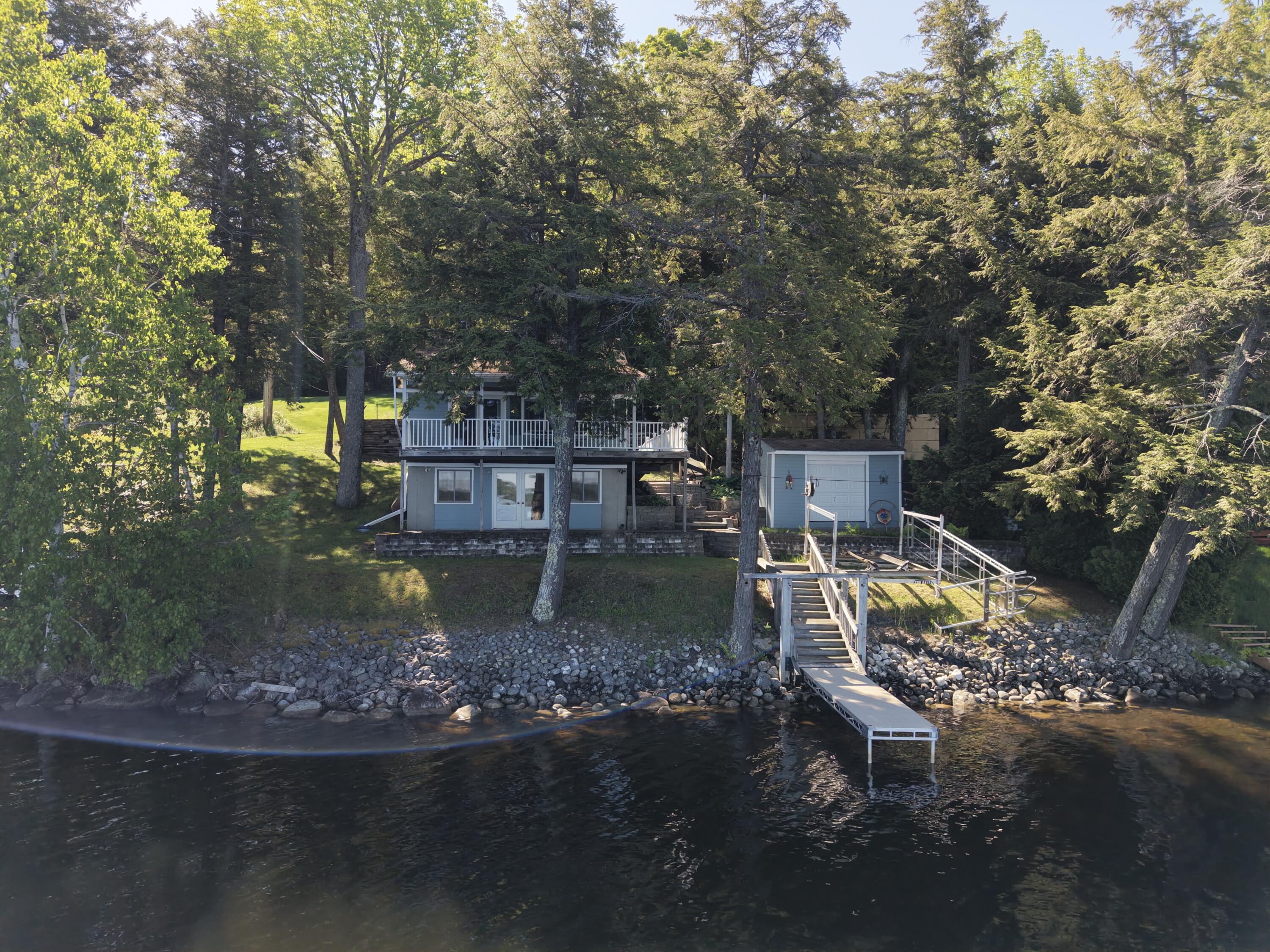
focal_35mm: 24
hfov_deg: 71.6
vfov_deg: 56.8
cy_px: 476
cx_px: 635
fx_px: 881
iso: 100
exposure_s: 1/80
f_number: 1.8
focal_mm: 8.67
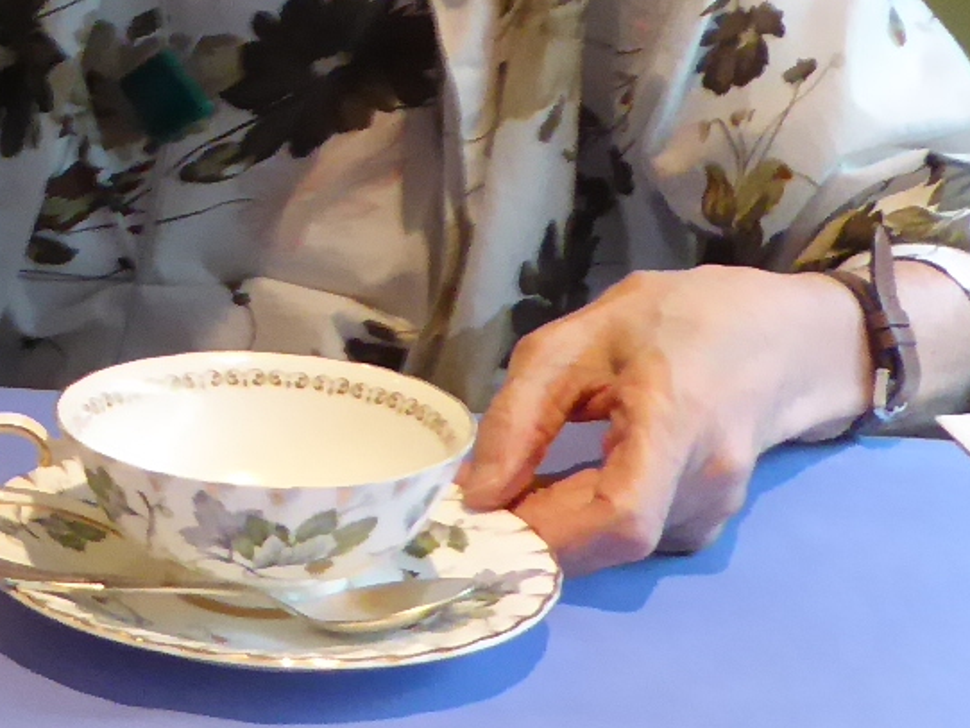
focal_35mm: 118
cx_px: -399
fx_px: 3308
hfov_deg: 15.6
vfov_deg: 12.4
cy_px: -70
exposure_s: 1/13
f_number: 3.3
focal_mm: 4.3
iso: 400
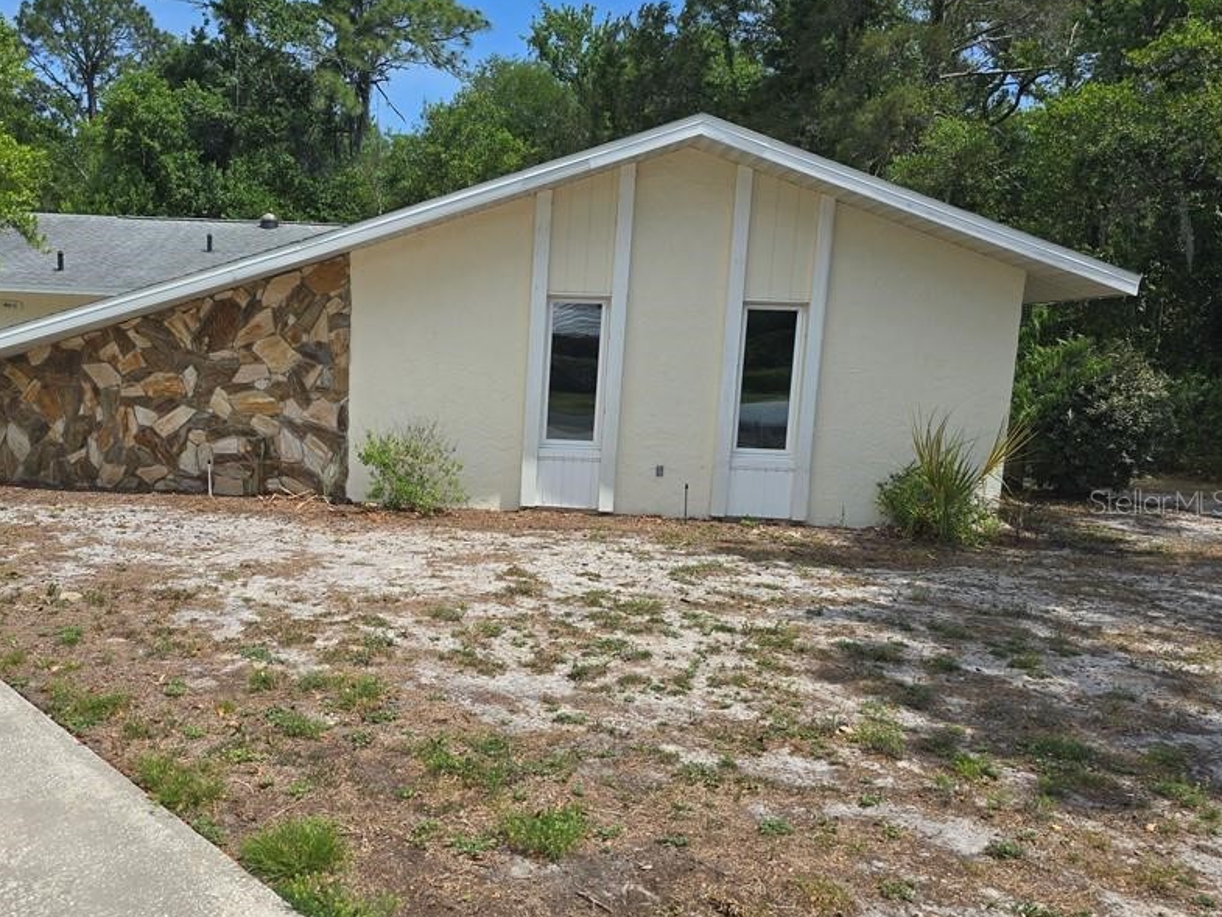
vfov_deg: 46.8
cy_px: 501
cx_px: 439
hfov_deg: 59.0
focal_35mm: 30
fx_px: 1059
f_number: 1.7
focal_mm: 6.3
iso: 12
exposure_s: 1/1024
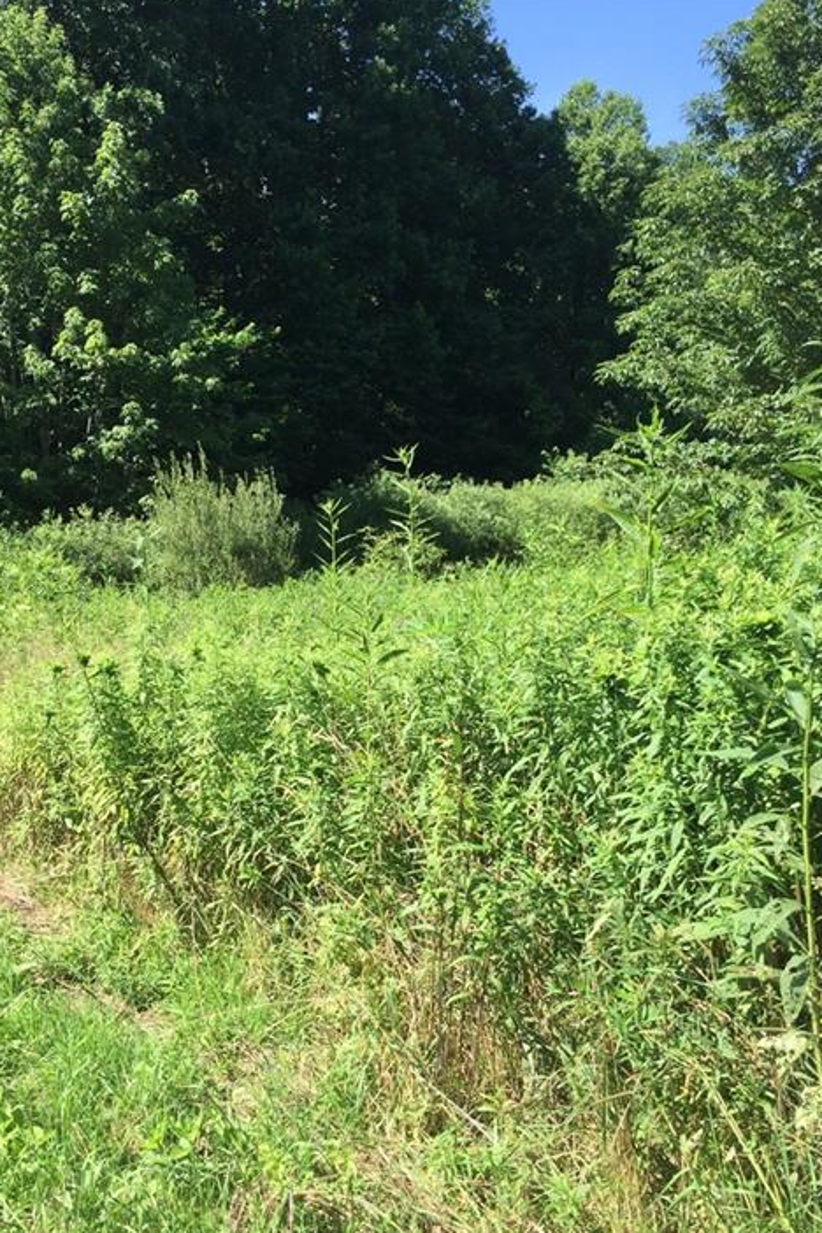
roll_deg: +1.9
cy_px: 666
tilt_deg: -12.4
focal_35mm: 33
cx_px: 372
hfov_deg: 39.9
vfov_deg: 57.2
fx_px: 1130
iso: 32
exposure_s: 1/732
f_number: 2.2
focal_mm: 4.15
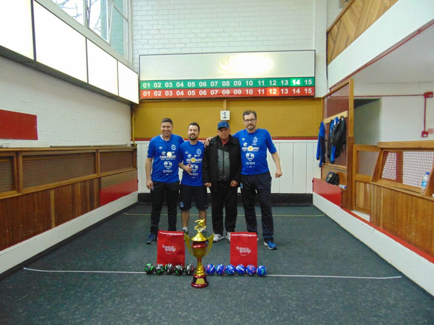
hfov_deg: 69.4
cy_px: 162
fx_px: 313
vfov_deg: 54.9
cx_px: 217
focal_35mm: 25
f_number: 3
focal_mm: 4.5
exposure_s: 1/30
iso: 320
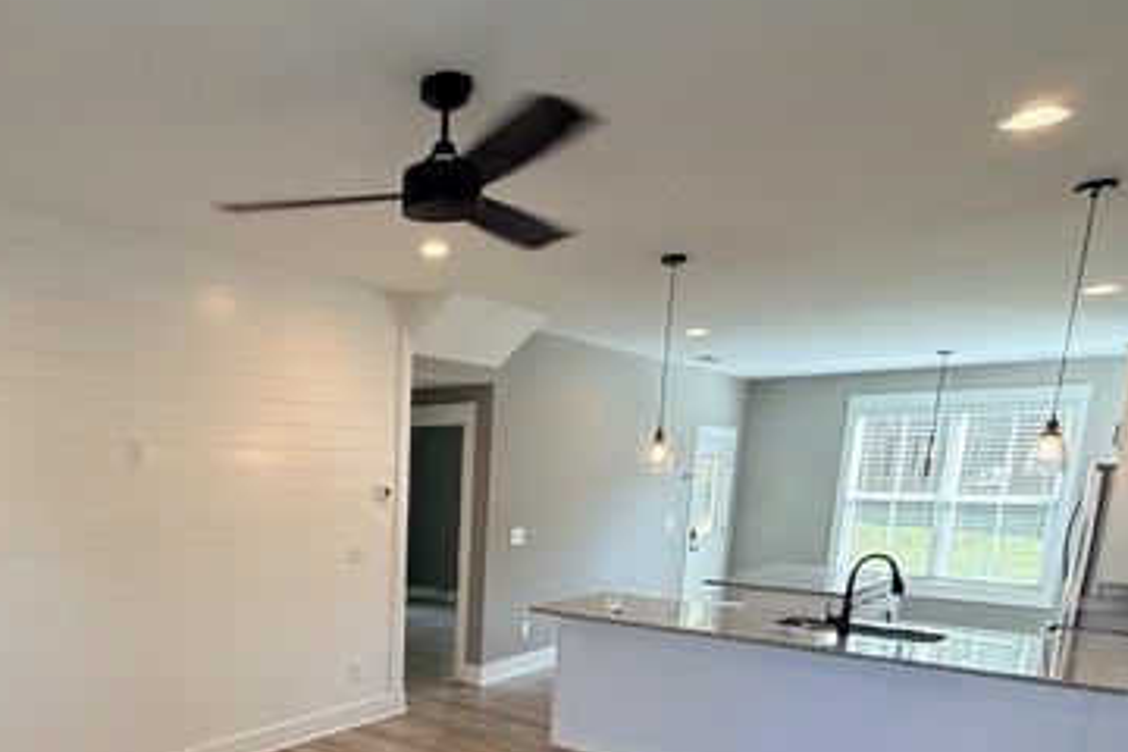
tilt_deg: -13.0
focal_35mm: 27
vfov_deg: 44.2
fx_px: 846
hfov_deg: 65.1
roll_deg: -0.8
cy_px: 658
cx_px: 352
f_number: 2.2
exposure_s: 1/120
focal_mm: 2.22
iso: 160
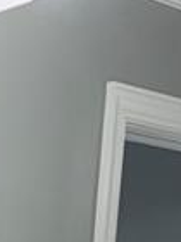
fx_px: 920
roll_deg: -0.5
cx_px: -214
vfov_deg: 11.8
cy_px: 607
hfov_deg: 10.1
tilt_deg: -16.4
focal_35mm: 132
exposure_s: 1/120
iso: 64
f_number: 1.78
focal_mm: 6.76
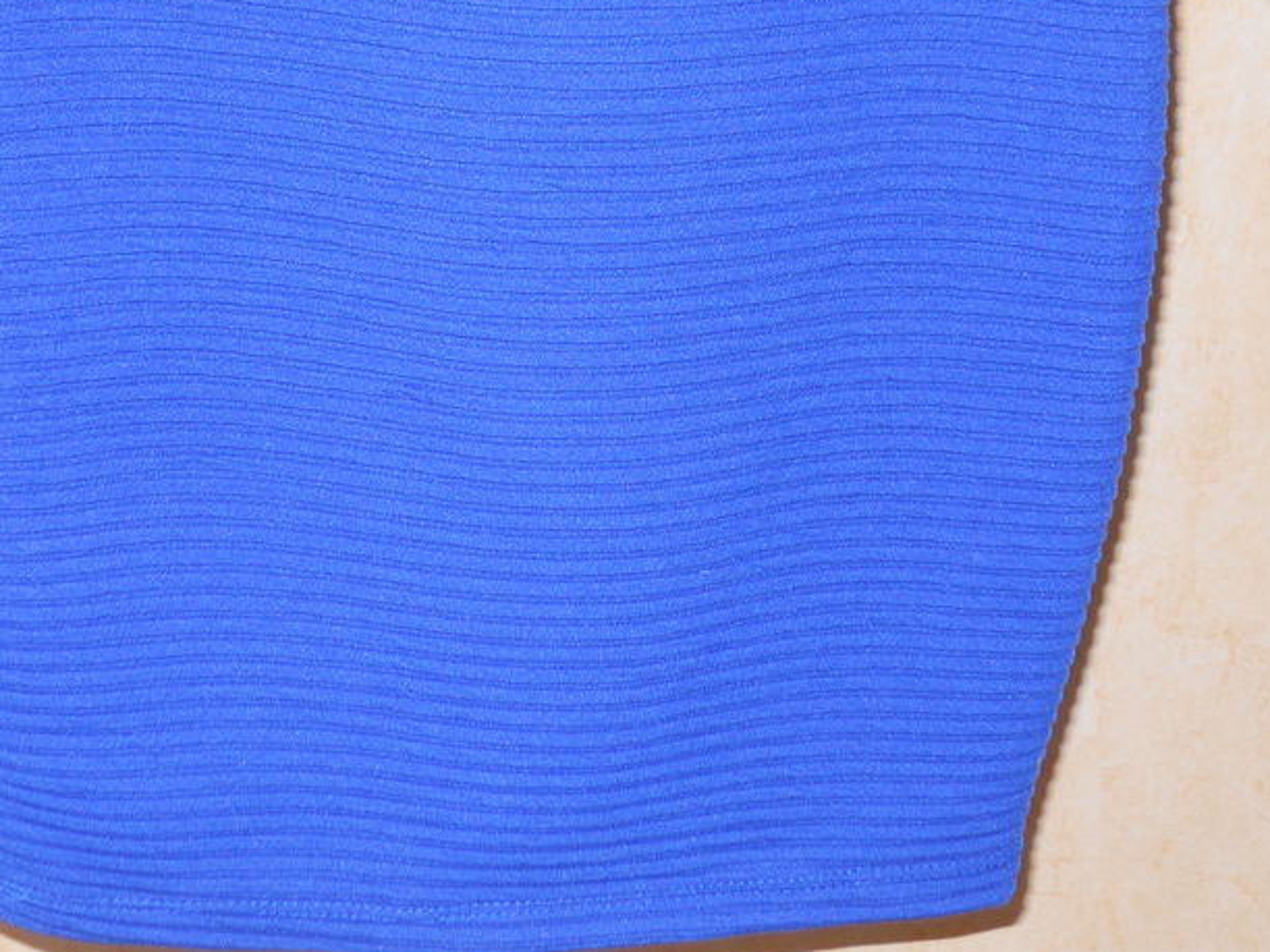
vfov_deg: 21.7
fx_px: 2458
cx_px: 440
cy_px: 199
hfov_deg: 28.8
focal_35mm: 67
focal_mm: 7.3
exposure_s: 1/30
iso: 125
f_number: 3.2
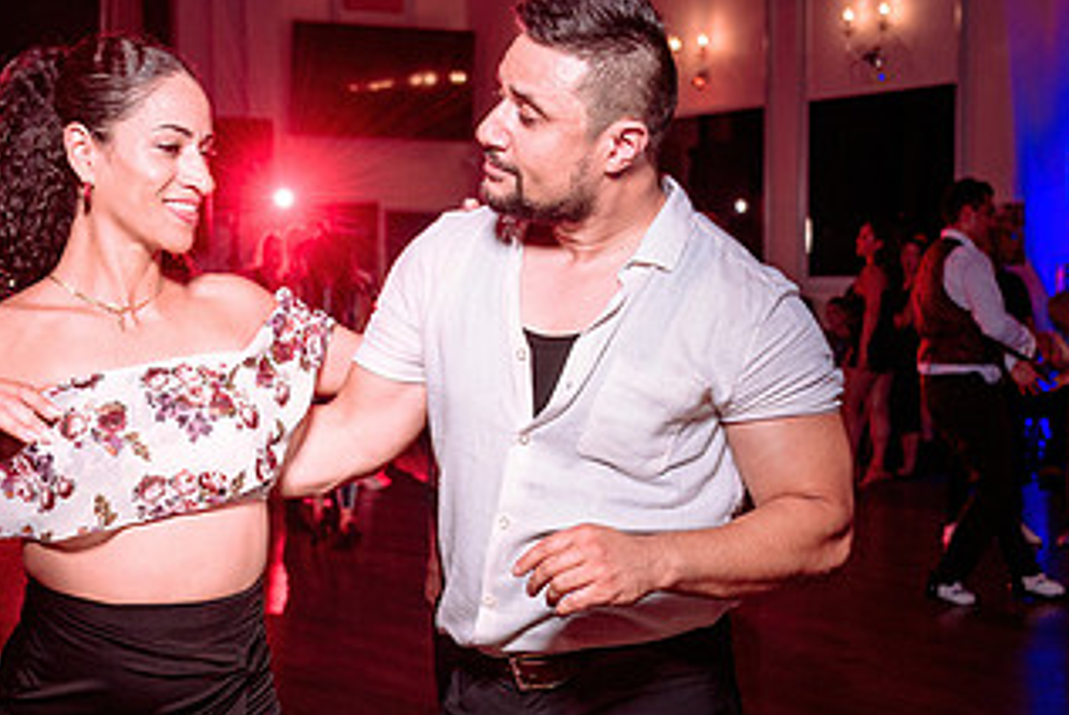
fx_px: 1991
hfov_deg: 30.0
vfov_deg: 20.3
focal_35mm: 67
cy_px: 460
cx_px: 478
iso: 800
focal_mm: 32
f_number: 3.2
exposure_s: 1/100
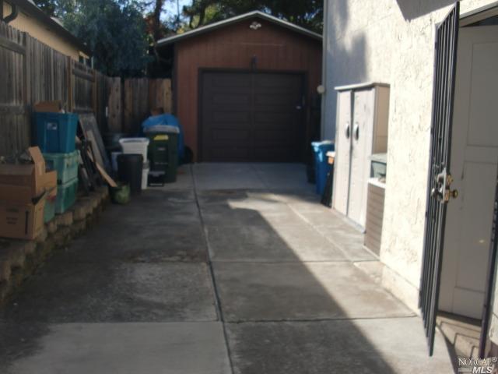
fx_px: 518
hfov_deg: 51.4
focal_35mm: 36
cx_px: 249
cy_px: 187
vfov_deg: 39.7
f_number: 2.8
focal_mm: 6.3
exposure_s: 1/640
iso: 64
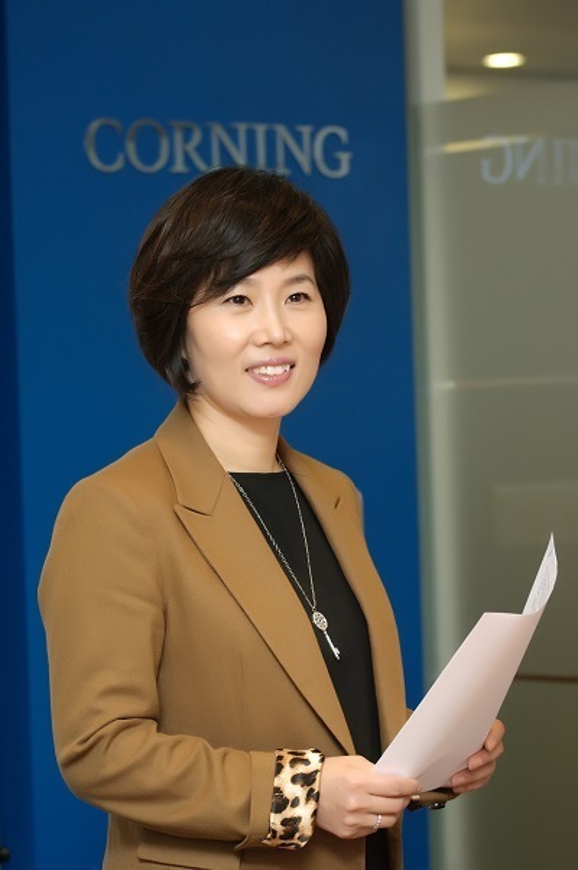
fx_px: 2896
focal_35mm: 120
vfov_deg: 17.1
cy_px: 435
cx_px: 289
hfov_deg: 11.4
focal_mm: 80
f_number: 4.5
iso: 400
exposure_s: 1/80
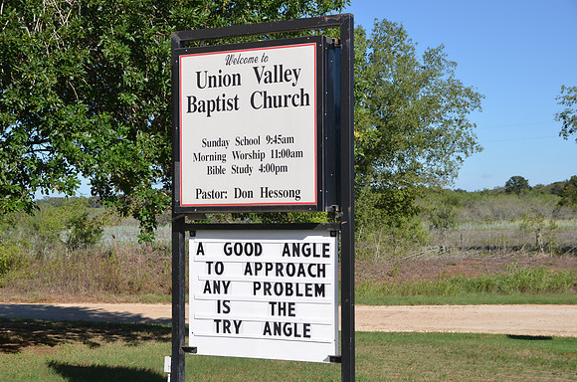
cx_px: 288
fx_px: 1008
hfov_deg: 32.0
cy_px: 191
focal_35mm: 63
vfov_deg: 21.5
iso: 200
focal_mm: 42
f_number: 7.1
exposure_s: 1/200
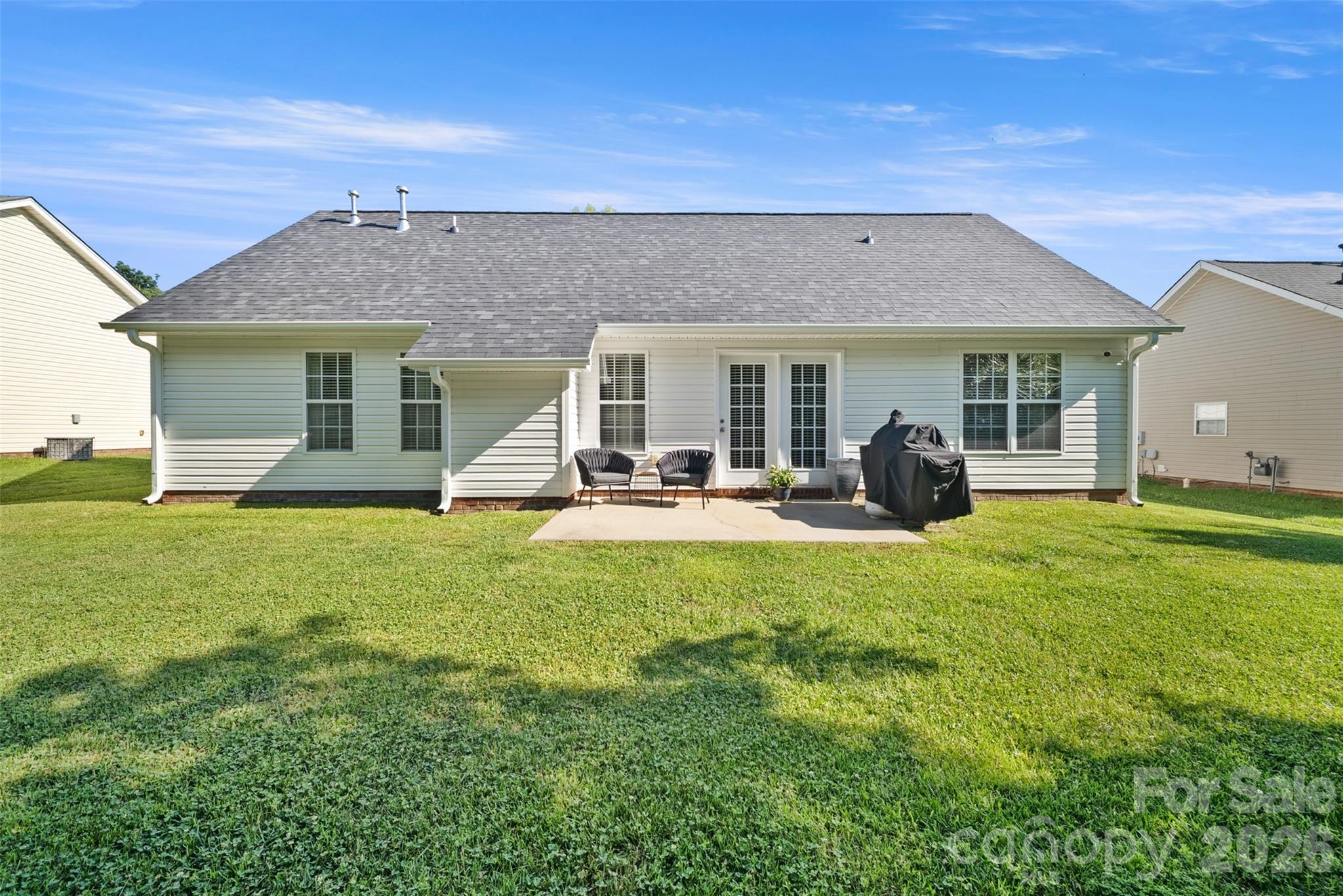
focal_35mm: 12
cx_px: 672
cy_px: 448
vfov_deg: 90.1
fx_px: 448
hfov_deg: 112.6
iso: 250
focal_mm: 12
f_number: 9
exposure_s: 1/60
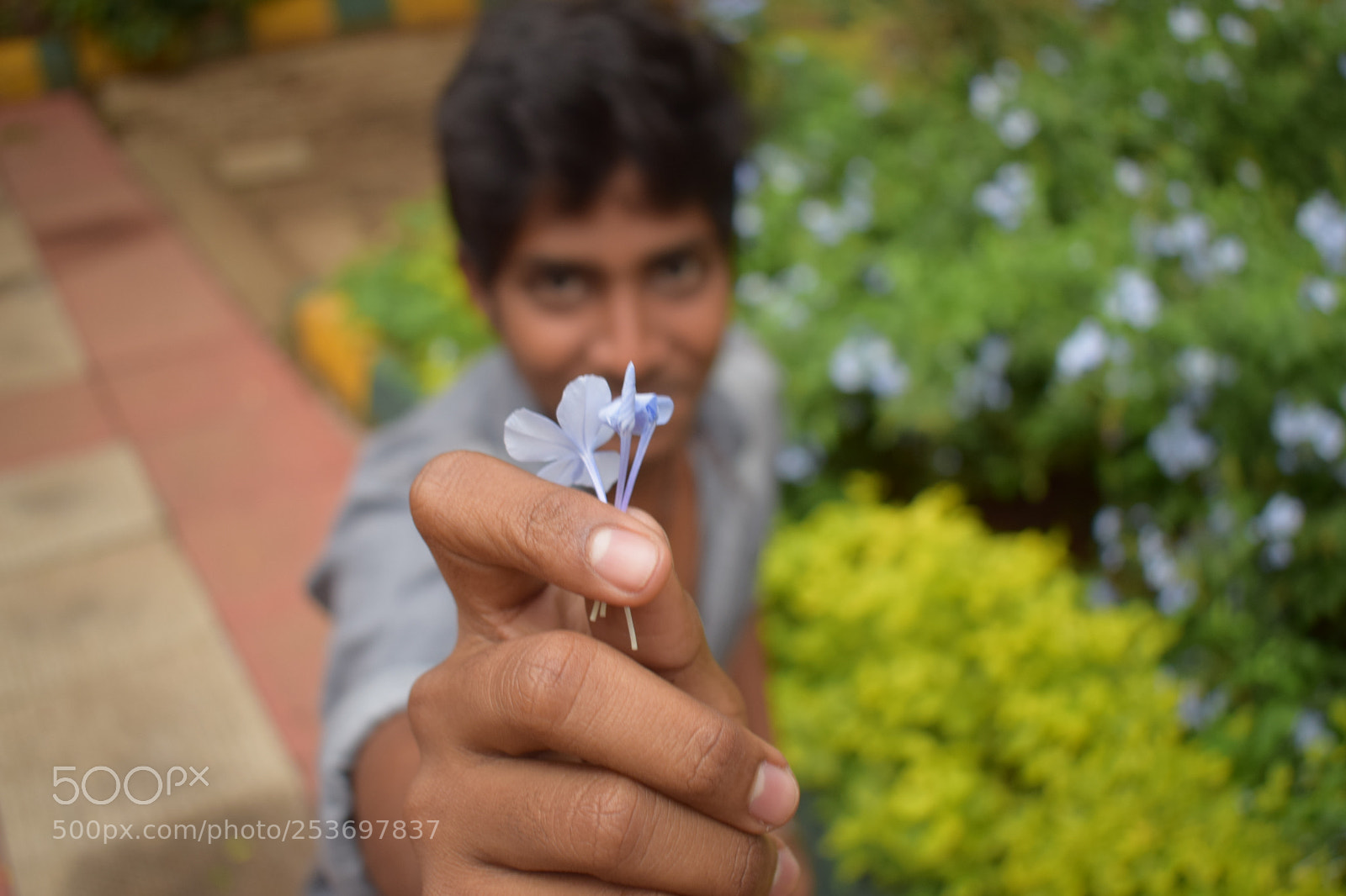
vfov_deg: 36.9
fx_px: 1346
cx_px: 673
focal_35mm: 36
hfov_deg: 53.1
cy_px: 448
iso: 400
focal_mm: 24
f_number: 4.5
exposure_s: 1/80
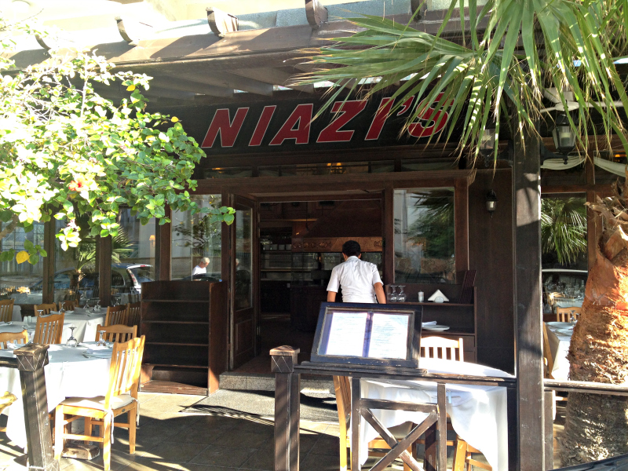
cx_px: 314
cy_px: 236
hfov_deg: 52.6
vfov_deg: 40.7
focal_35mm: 35
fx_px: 635
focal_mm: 4.28
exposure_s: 1/120
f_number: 2.4
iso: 50
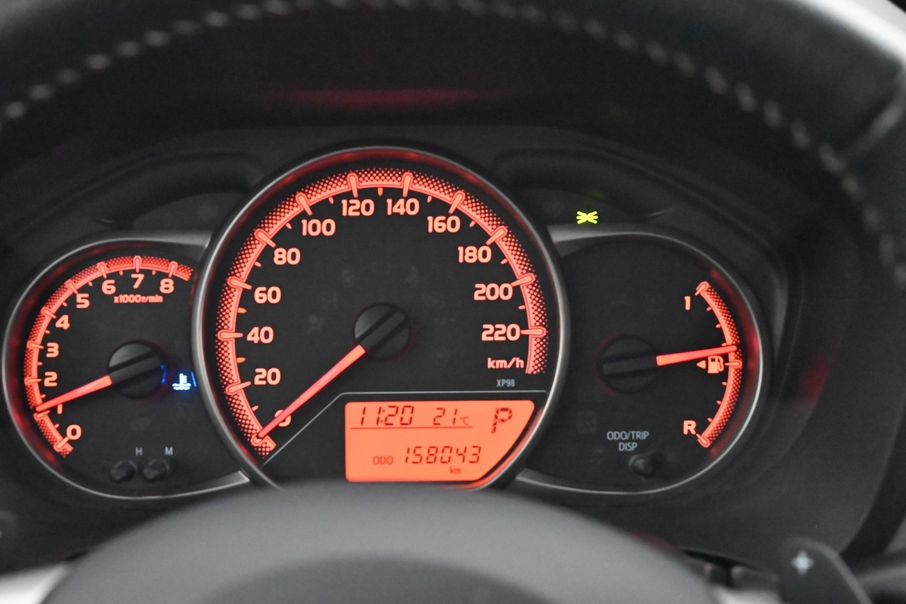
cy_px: 340
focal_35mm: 62
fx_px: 1560
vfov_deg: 21.9
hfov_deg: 32.3
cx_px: 364
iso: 18000
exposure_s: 1/60
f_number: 6.3
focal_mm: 50
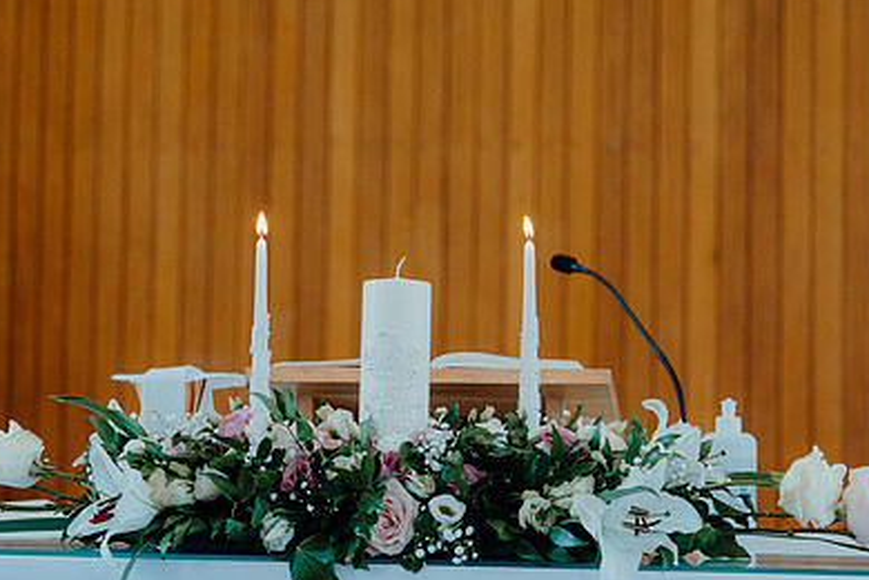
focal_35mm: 104
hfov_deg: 19.6
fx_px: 2510
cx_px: 397
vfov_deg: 13.2
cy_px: 289
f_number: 2.8
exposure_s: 1/200
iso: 640
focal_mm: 70
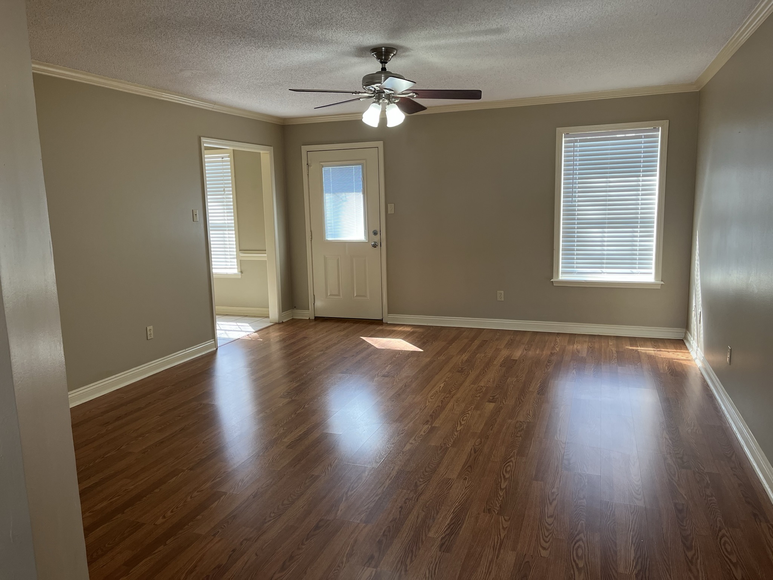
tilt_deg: -7.8
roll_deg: +0.9
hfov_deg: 67.3
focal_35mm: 26
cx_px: 386
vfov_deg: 53.1
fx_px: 581
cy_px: 290
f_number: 1.6
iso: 125
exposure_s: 1/120
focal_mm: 5.1
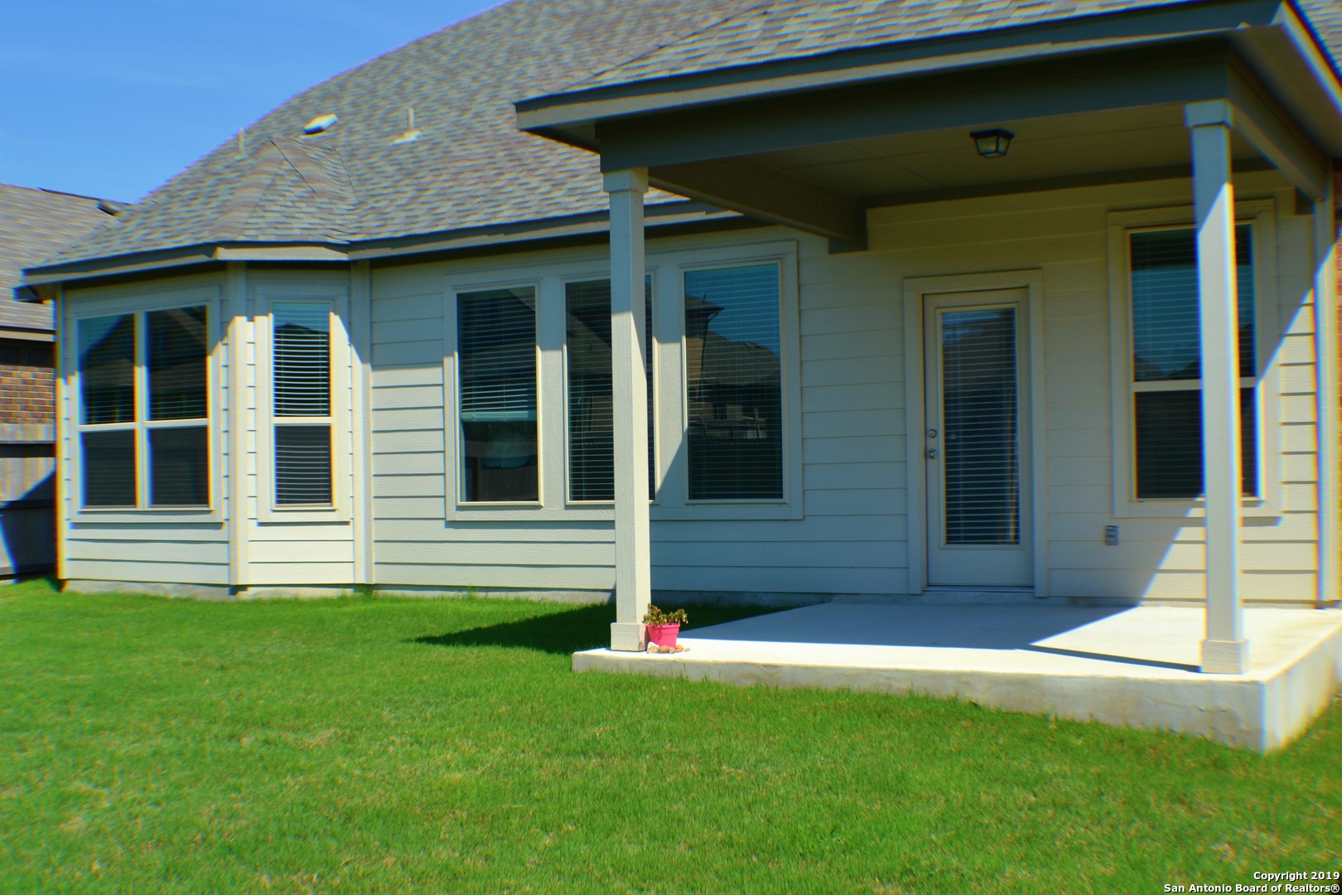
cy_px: 448
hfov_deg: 38.9
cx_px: 671
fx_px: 1901
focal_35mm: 51
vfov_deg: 26.5
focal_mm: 34
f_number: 8
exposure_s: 1/250
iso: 100
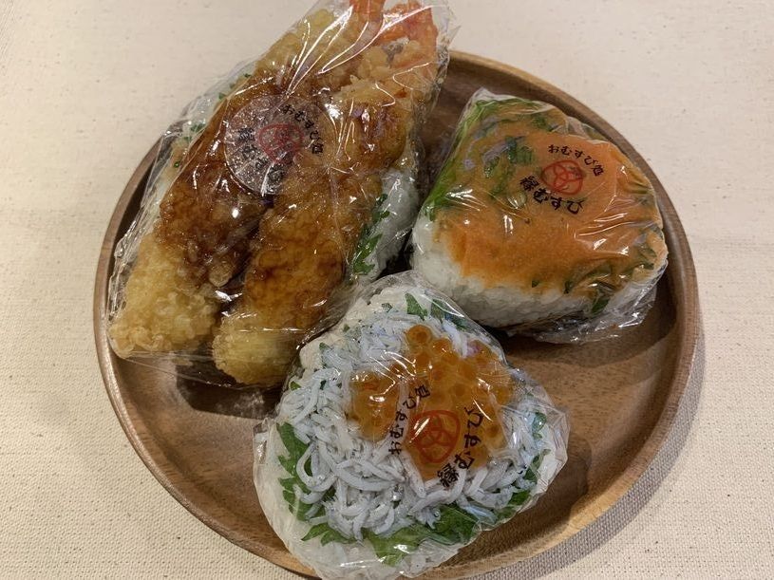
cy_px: 290
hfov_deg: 67.3
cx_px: 387
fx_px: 581
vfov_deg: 53.1
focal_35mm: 26
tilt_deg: -67.3
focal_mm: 4.25
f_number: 1.8
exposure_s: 1/50
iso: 100
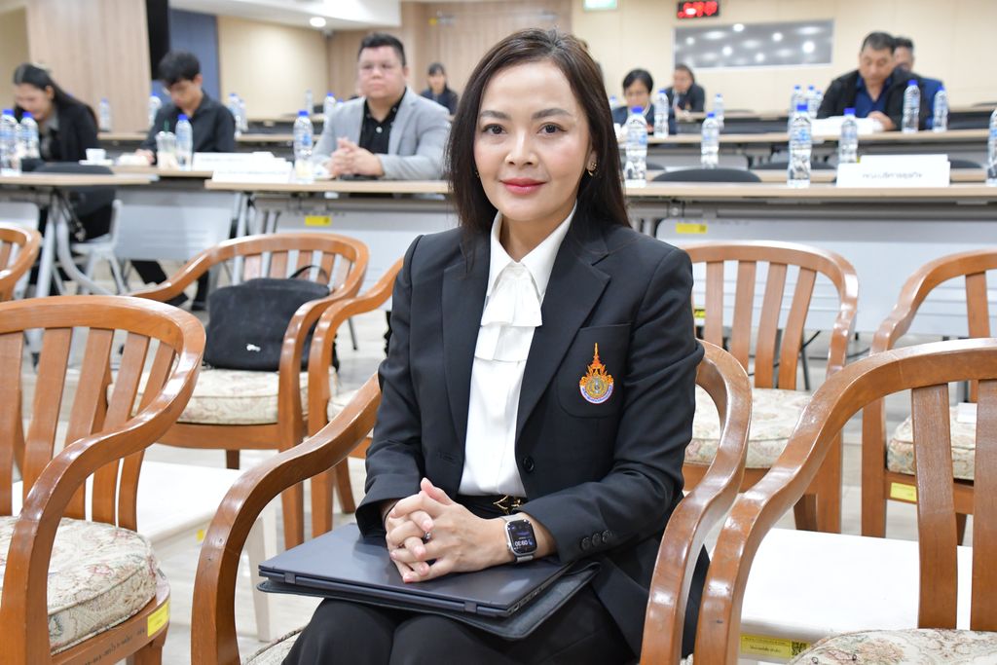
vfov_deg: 28.1
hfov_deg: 41.1
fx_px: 1329
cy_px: 332
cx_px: 498
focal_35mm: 48
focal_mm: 32
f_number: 4
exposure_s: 1/80
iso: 3200
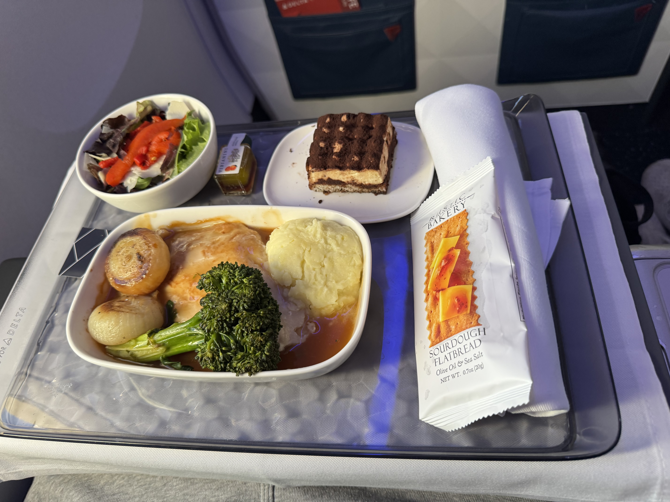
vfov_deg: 56.8
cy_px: 251
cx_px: 335
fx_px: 465
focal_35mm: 24
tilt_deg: -55.1
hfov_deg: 71.6
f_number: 1.78
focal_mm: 6.76
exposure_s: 1/116
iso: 200
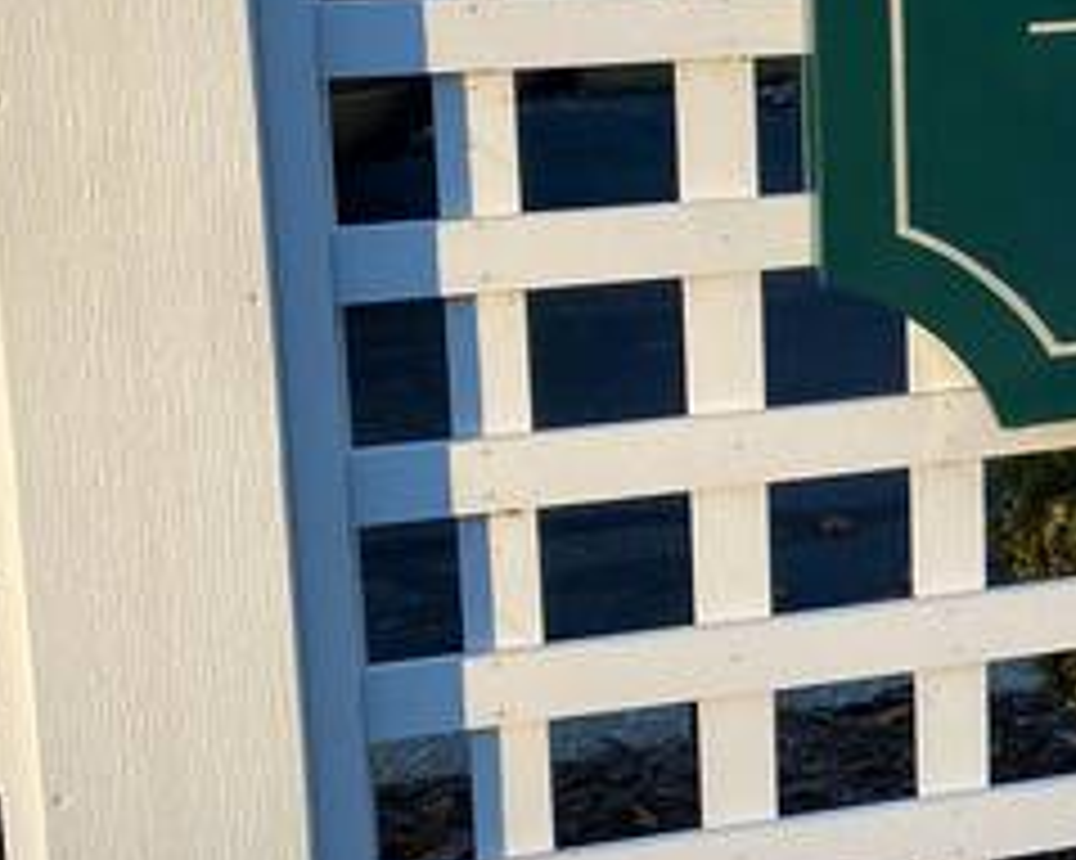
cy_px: 0
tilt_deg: -8.8
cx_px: 1558
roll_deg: +0.8
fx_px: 2706
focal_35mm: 85
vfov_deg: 17.6
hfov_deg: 19.8
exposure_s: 1/728
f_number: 1.8
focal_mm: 4.25
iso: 32
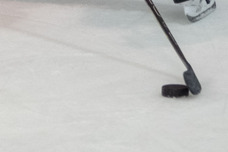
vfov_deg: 2.6
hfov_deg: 3.8
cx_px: -167
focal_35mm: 532
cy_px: -155
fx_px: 3369
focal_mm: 55
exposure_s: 1/400
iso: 1250
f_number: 3.2
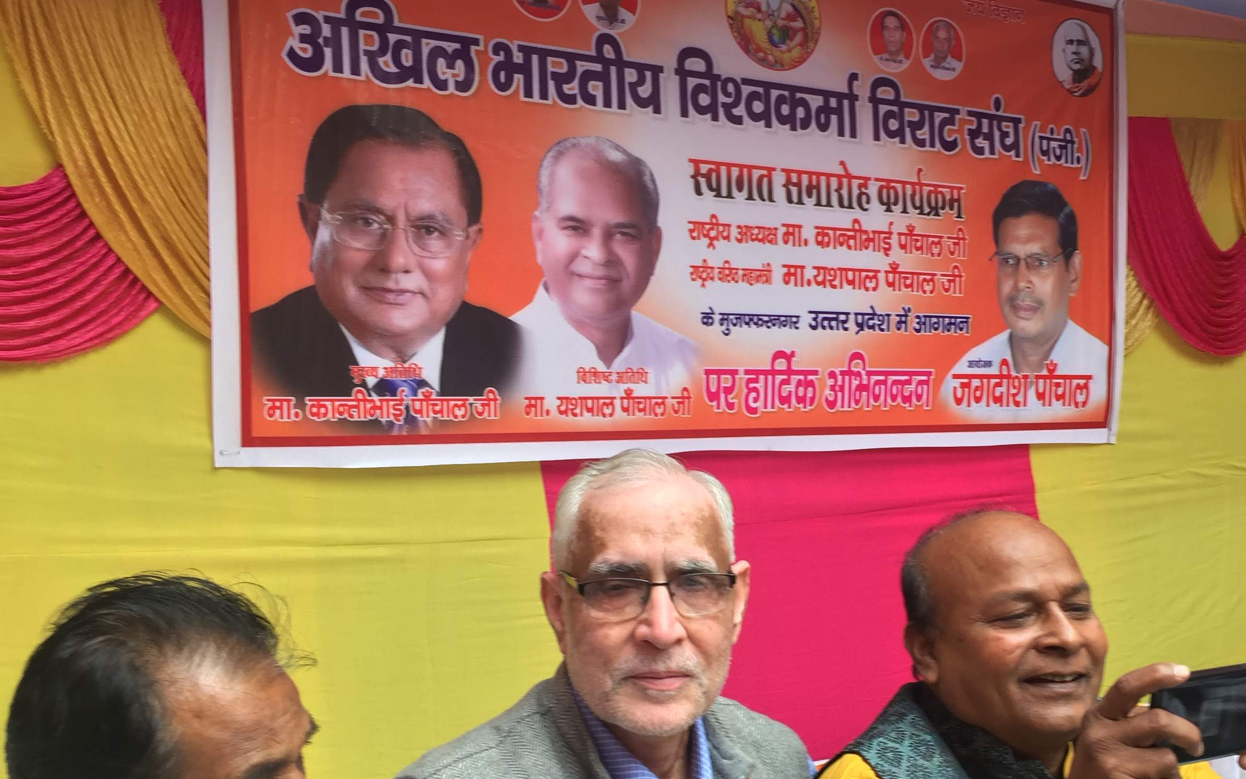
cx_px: 814
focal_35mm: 42
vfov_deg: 30.4
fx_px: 1426
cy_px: 476
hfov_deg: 46.6
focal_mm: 4.15
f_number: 2.2
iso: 32
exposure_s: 1/100
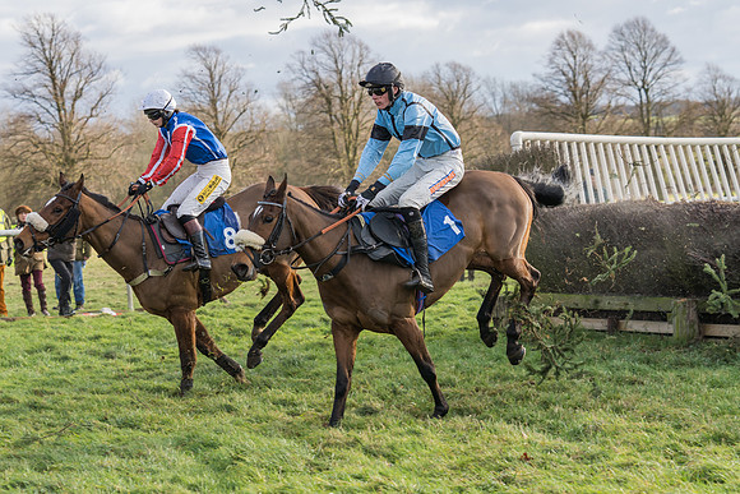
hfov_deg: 23.5
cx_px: 352
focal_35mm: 86
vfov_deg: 15.8
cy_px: 204
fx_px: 1776
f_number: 4
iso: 400
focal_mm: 70
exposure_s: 1/1250
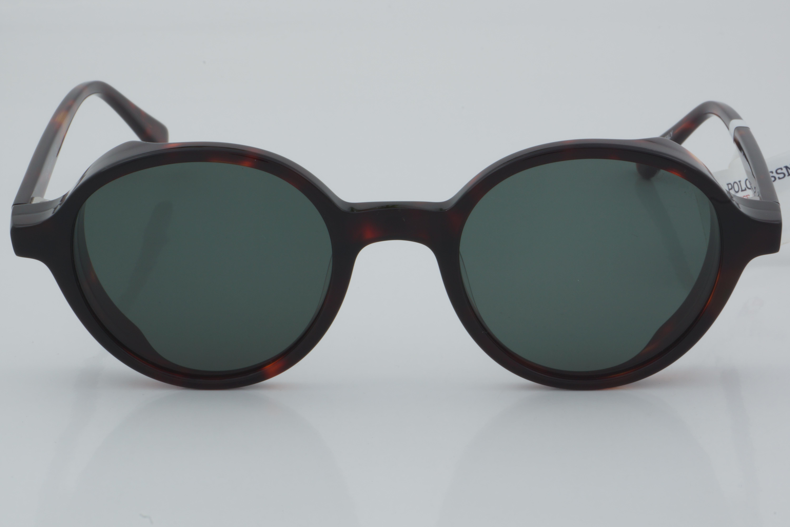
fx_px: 1810
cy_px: 264
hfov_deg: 24.6
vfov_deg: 16.6
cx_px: 395
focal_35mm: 82
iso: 100
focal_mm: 55
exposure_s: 1/4
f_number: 32
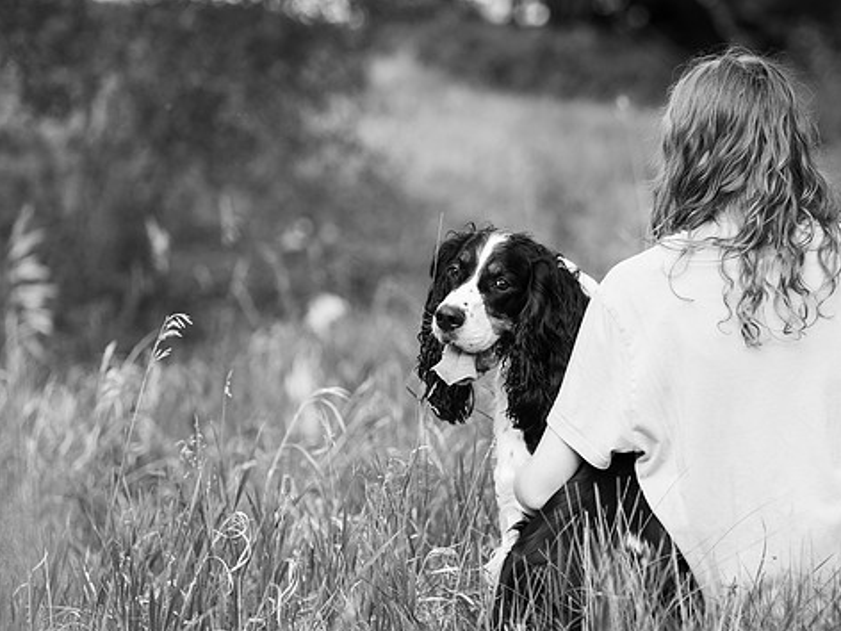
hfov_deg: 17.4
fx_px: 2745
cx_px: 481
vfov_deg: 13.1
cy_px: 341
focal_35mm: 113
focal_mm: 85
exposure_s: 1/320
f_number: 2.5
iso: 400
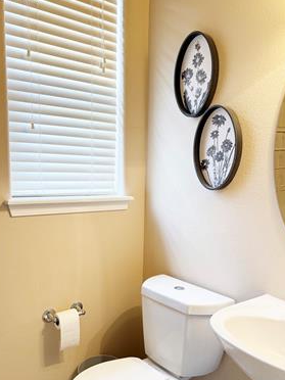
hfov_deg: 45.4
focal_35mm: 31
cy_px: 225
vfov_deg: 58.0
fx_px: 340
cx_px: 152
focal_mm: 6.76
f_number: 1.78
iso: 100
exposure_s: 1/120
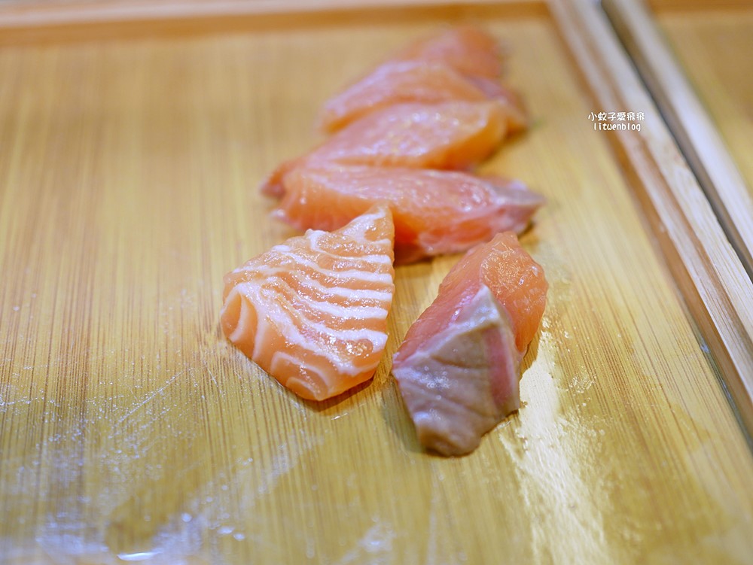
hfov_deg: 38.2
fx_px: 1088
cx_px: 376
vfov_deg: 29.1
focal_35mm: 50
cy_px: 282
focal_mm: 25
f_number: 1.8
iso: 200
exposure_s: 1/100
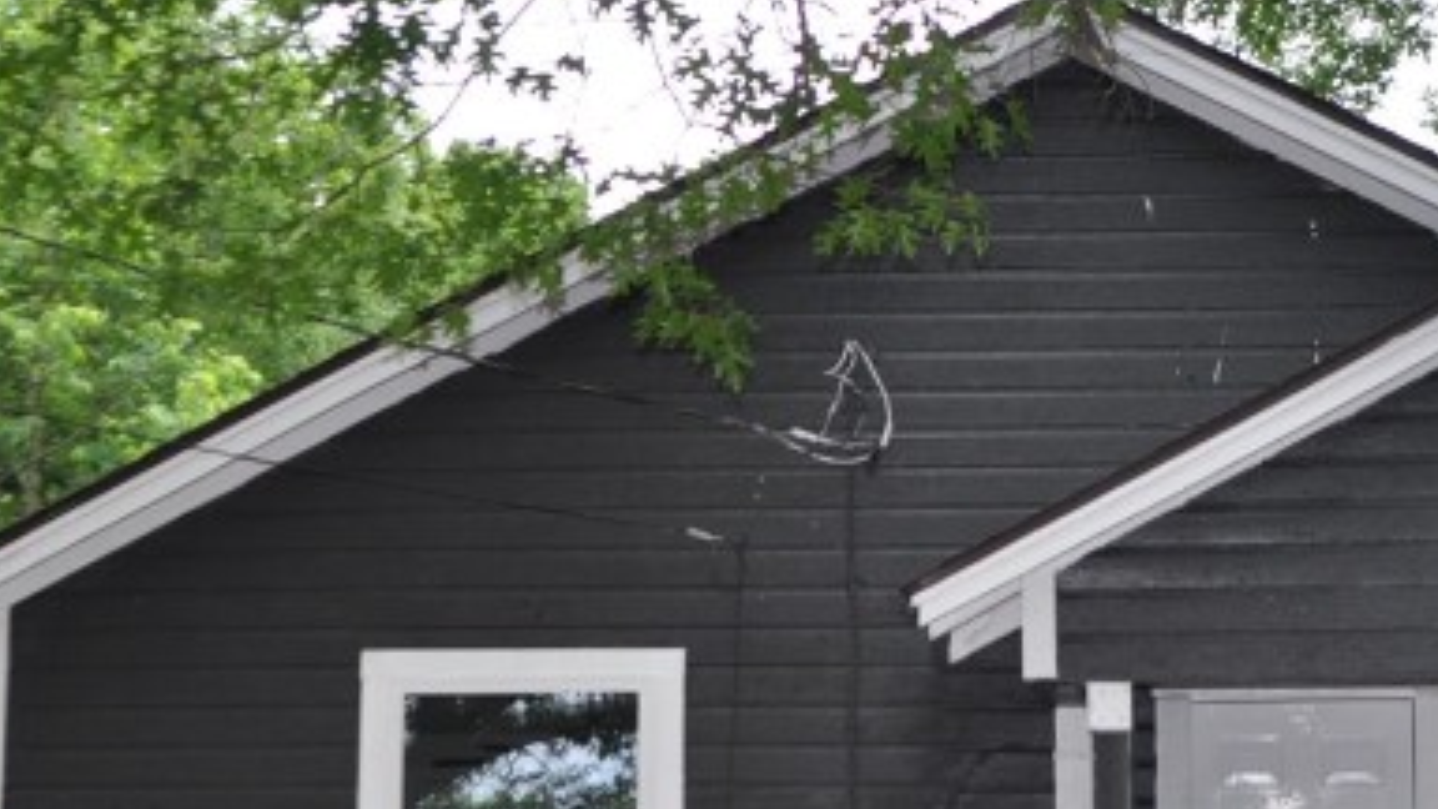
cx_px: 1041
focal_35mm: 85
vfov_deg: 14.2
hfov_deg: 24.8
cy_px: 375
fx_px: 3241
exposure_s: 1/200
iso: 200
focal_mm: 18
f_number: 3.5
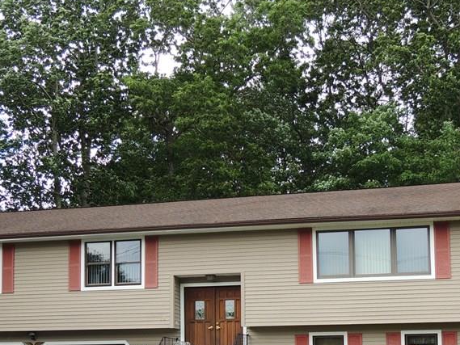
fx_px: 837
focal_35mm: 63
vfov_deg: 22.8
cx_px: 207
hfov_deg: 30.7
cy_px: 299
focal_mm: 6.2
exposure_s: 1/125
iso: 100
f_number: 3.3
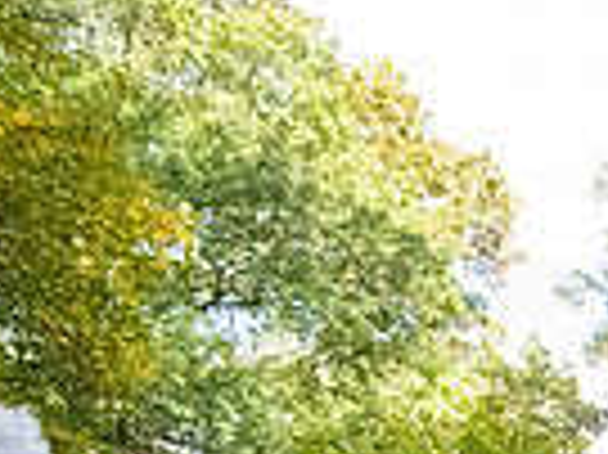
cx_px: 1022
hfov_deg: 23.0
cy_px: 852
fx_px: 1018
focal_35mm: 58
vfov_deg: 18.6
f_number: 4
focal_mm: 14
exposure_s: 1/8000
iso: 10000
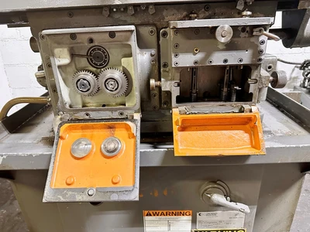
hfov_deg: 71.6
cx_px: 155
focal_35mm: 24
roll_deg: +3.7
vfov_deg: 56.8
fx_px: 215
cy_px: 116
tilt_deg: -21.9
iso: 500
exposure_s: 1/60
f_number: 1.78
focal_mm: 6.86
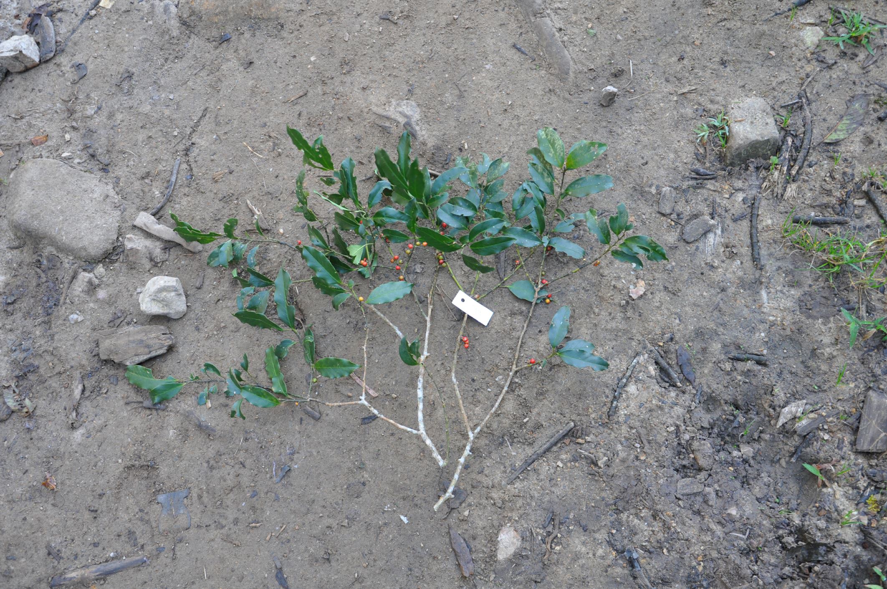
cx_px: 444
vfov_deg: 36.8
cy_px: 294
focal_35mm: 36
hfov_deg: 53.2
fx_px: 886
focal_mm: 24
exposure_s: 1/30
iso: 320
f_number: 5.6
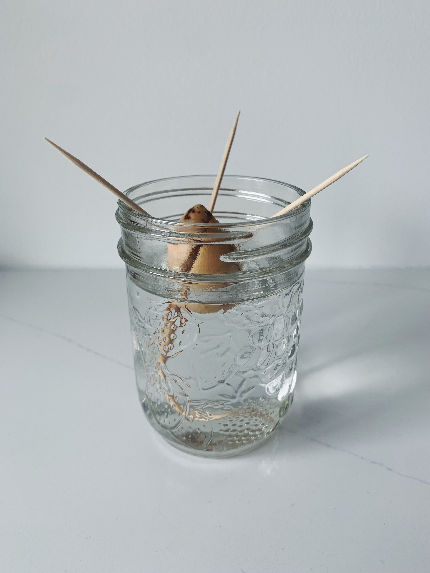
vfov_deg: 67.3
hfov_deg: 53.1
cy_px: 286
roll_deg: +0.3
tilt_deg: -26.2
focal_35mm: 26
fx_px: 431
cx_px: 215
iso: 25
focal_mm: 4.25
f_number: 1.8
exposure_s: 1/130
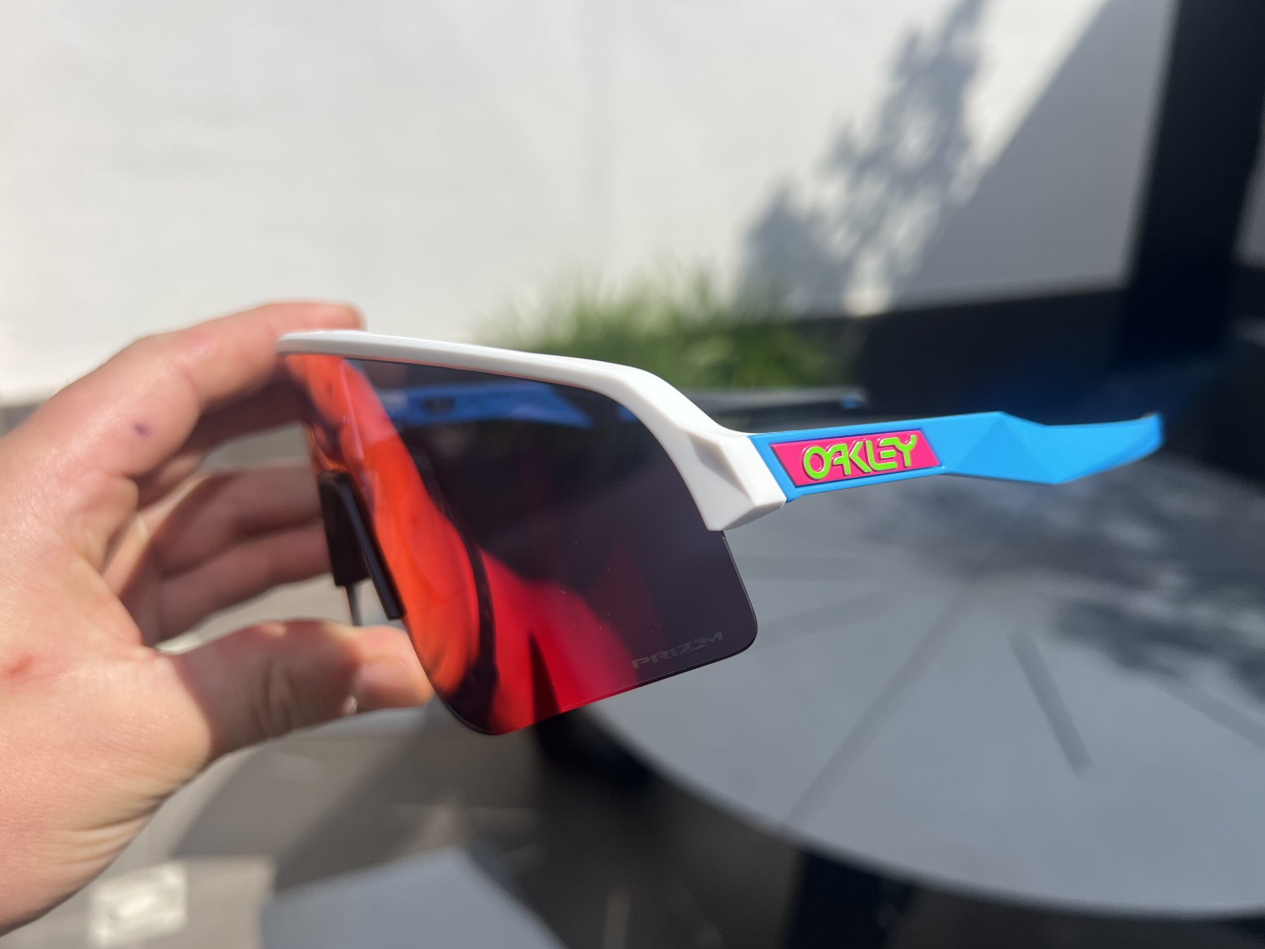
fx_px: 987
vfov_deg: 51.3
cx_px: 637
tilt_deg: -21.4
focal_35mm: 27
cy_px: 492
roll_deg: +0.6
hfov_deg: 65.3
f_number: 1.5
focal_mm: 5.7
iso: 50
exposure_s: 1/5319
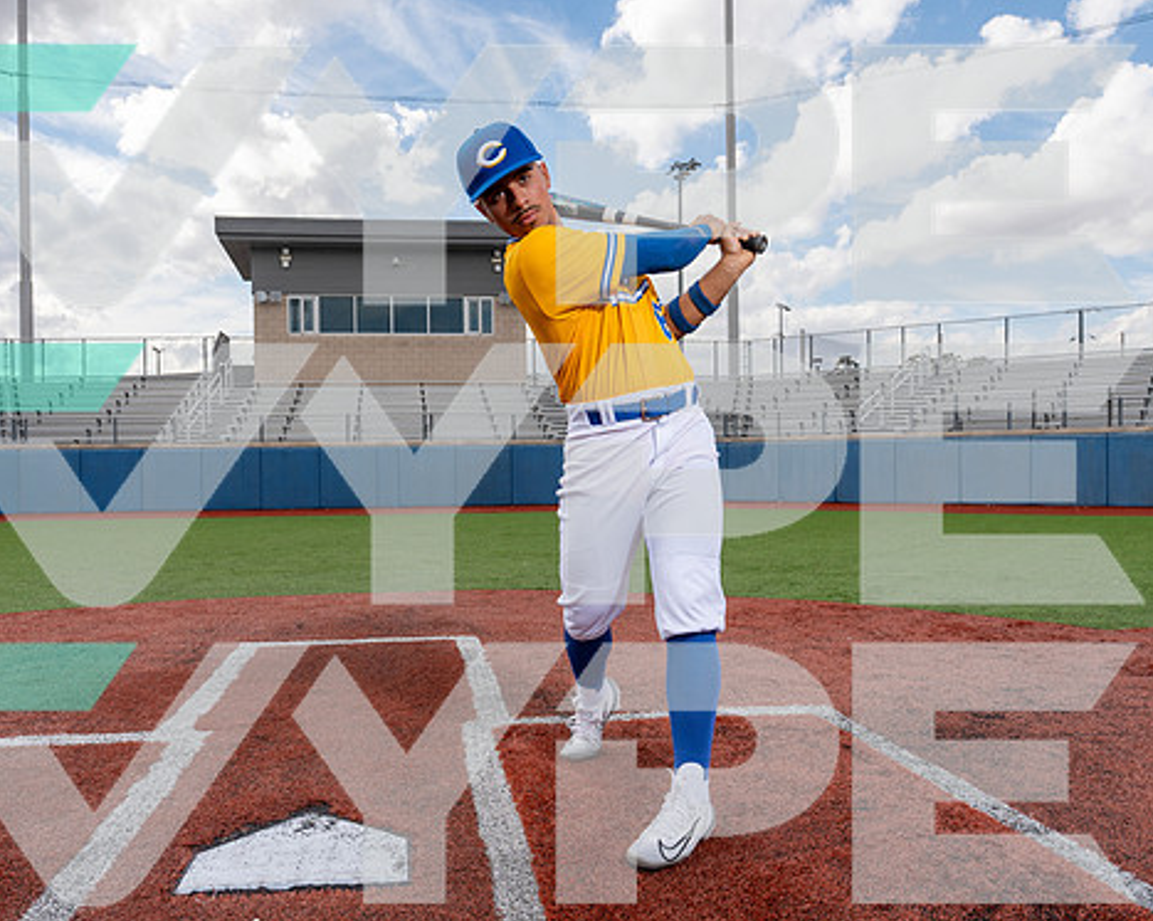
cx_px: 516
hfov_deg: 62.1
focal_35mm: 28
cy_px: 475
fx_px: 955
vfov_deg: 51.5
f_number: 8
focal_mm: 24
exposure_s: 1/250
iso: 100
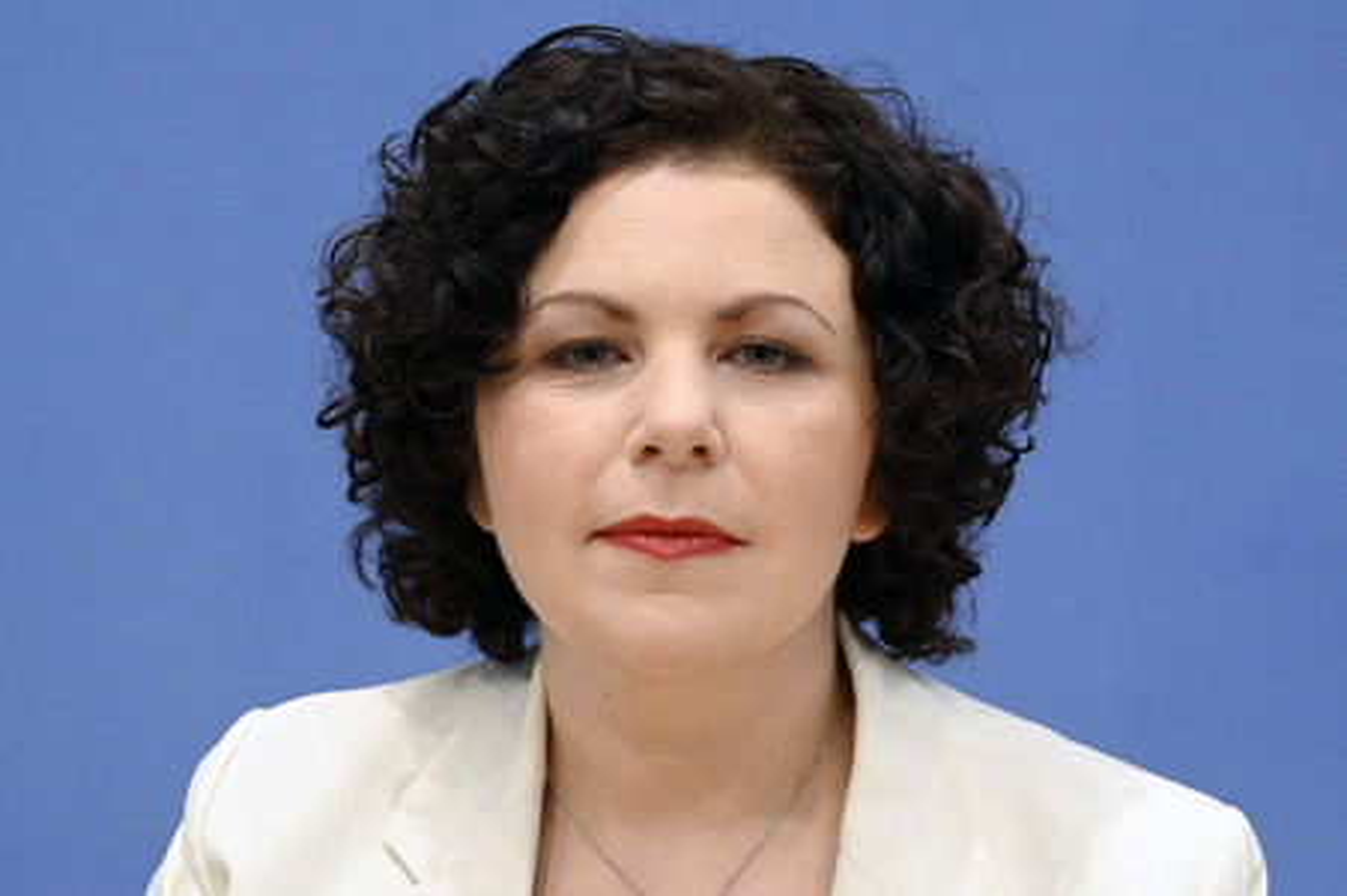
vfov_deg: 20.9
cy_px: 448
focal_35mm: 65
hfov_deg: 31.0
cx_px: 674
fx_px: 2430
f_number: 5.6
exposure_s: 1/640
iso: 5000
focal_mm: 65
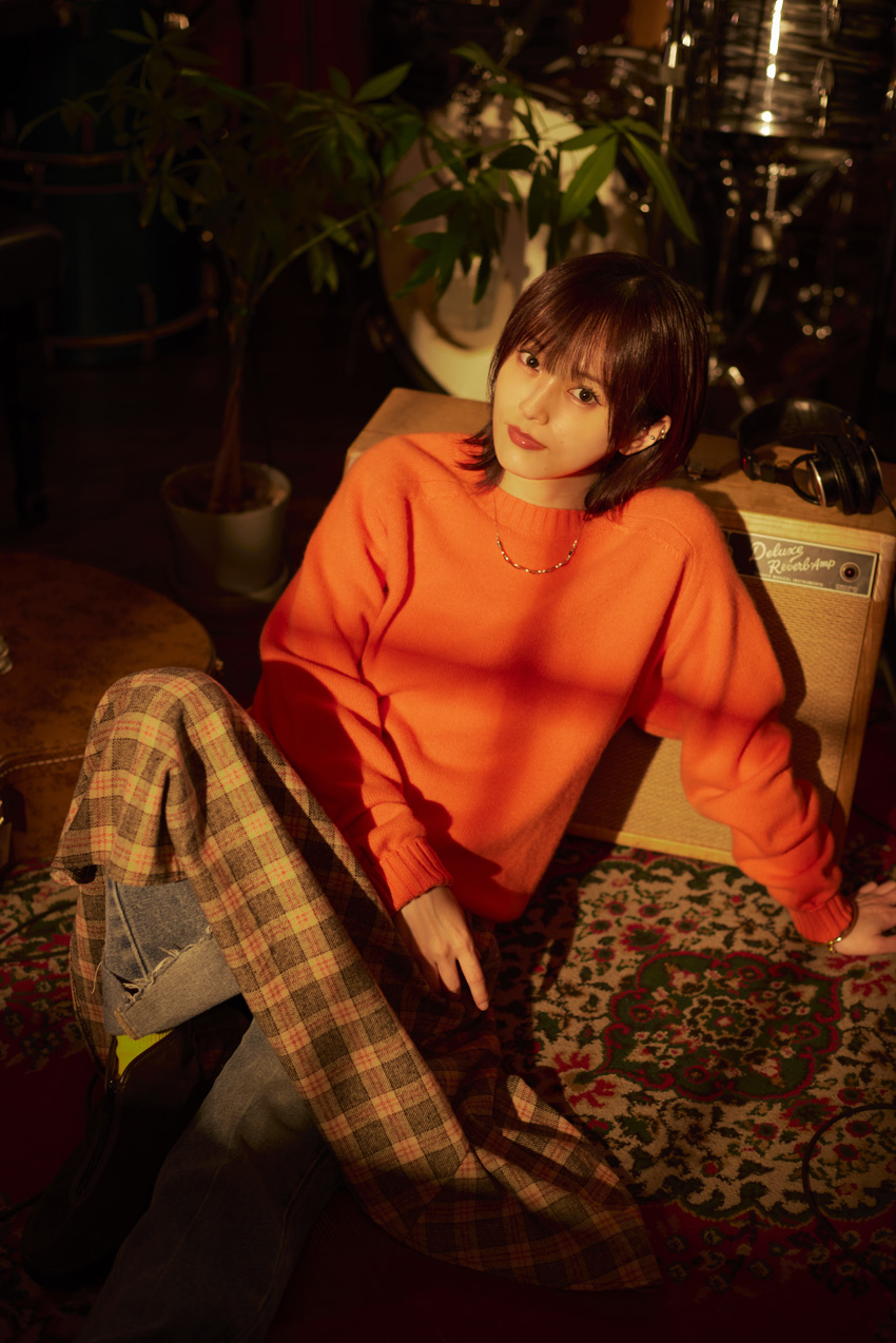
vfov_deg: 39.6
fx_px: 1866
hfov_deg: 27.0
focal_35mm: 50
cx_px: 448
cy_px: 672
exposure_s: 1/125
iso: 400
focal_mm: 50
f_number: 2.8
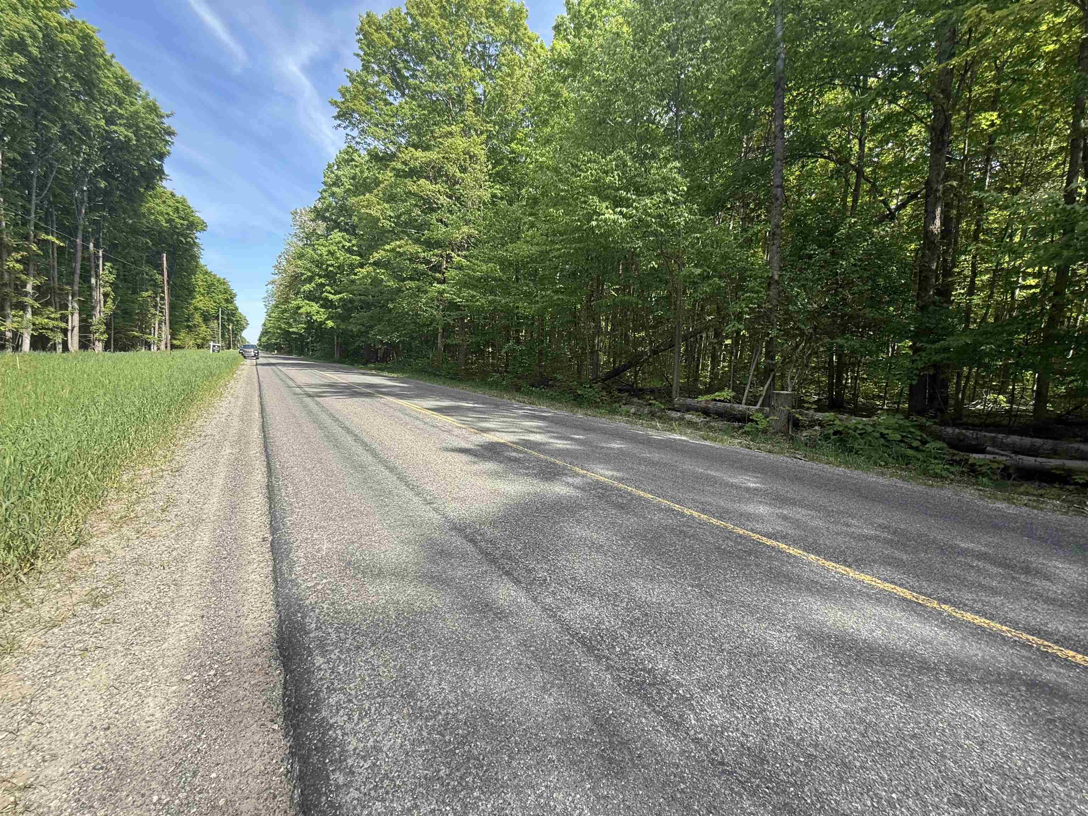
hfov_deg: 102.1
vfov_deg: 85.7
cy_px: 408
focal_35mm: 14
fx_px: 440
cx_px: 544
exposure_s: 1/590
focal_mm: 2.22
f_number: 2.2
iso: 64
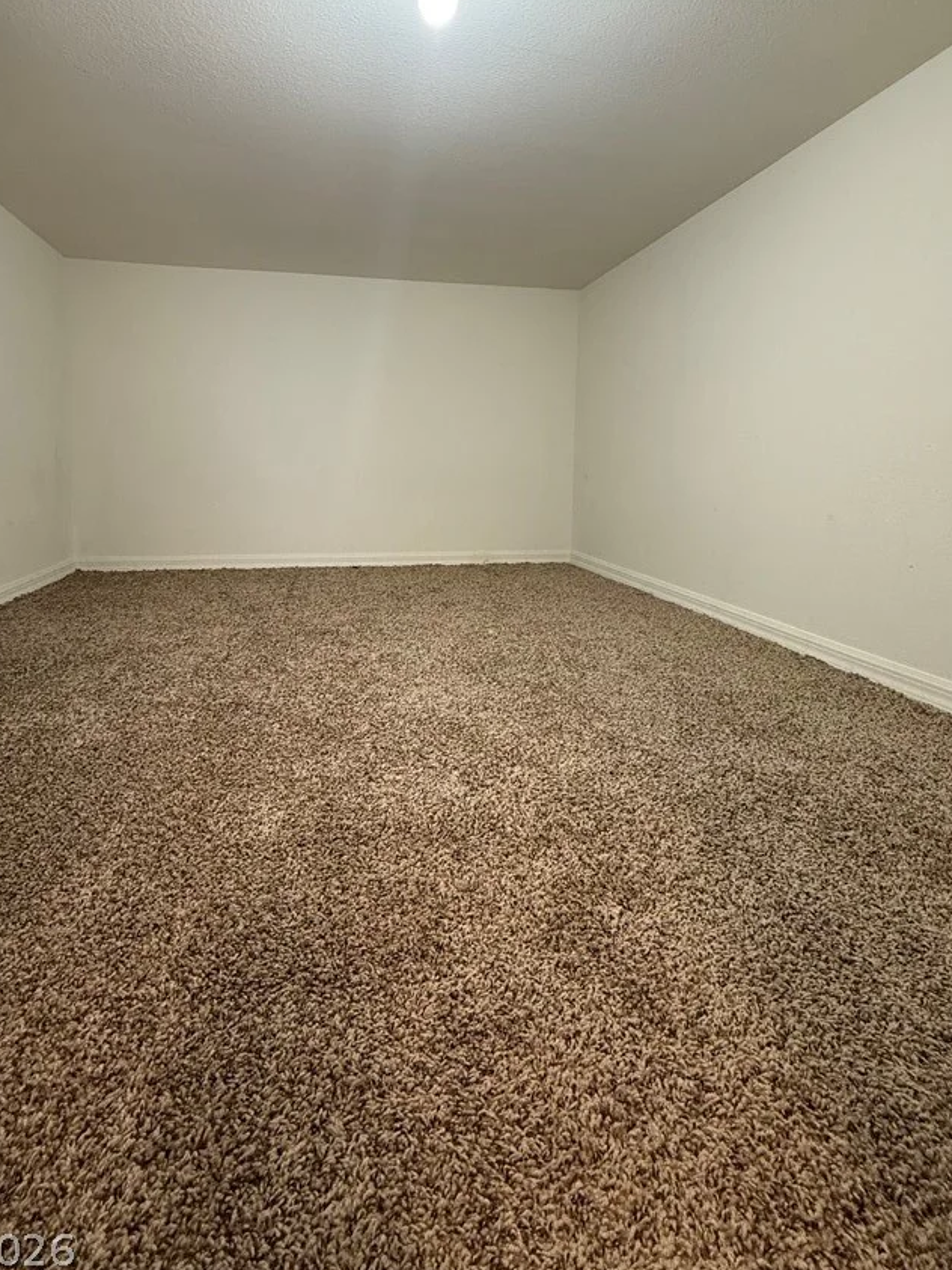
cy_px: 514
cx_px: 437
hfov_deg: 74.6
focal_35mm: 17
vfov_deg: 90.0
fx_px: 624
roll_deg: -1.2
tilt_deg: -3.5
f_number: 2.2
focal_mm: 2.22
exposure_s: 1/60
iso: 320
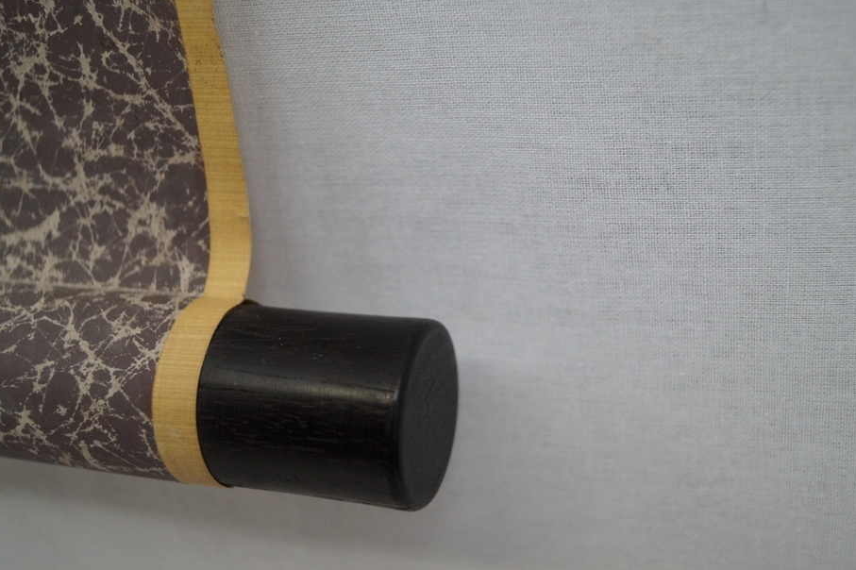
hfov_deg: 45.4
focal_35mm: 43
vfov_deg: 31.2
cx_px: 464
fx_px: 1022
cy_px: 267
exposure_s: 1/160
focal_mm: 26
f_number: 4.5
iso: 1000
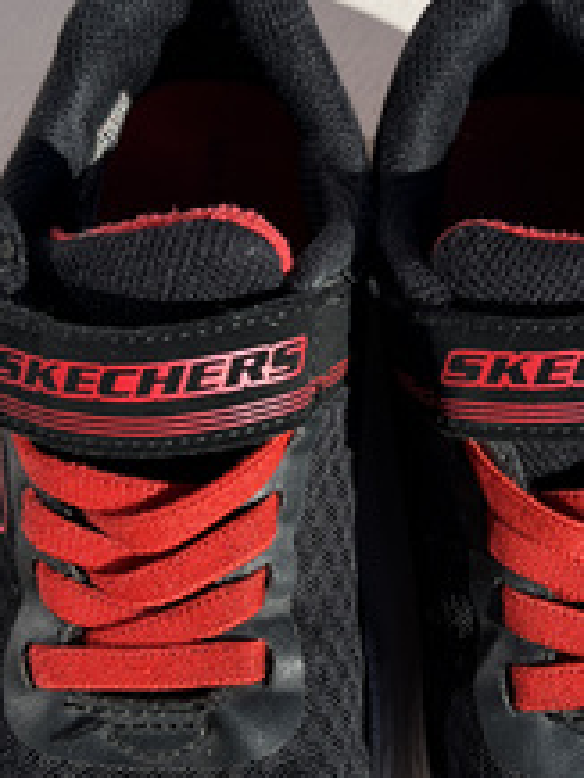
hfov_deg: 24.2
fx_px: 1348
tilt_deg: -63.6
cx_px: 421
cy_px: 409
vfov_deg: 32.2
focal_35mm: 60
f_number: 1.5
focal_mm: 5.7
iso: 50
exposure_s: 1/3571
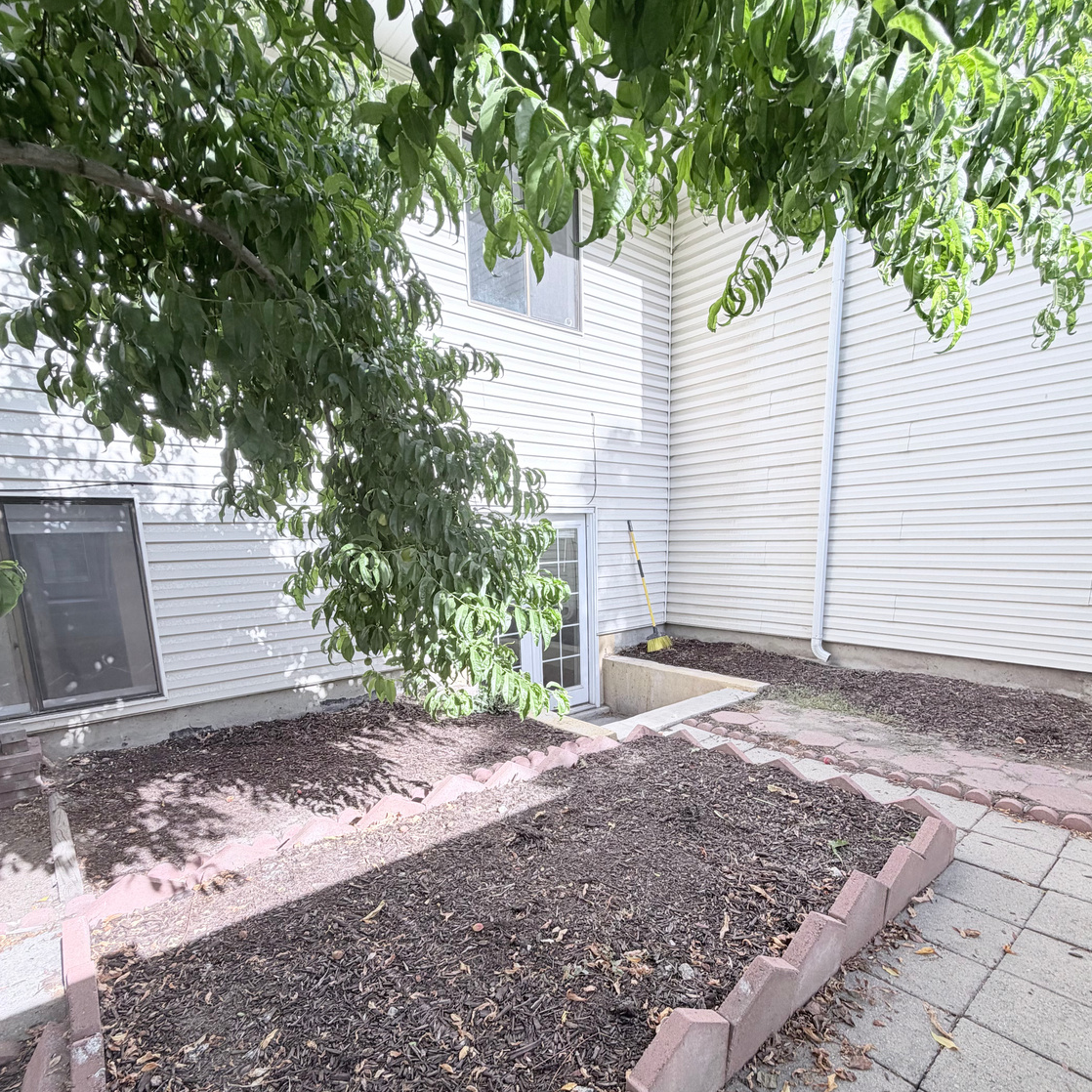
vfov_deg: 82.9
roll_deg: +2.0
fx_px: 607
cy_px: 655
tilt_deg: -10.8
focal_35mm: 17
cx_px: 562
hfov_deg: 83.9
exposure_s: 1/502
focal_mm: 2.22
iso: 50
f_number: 2.2
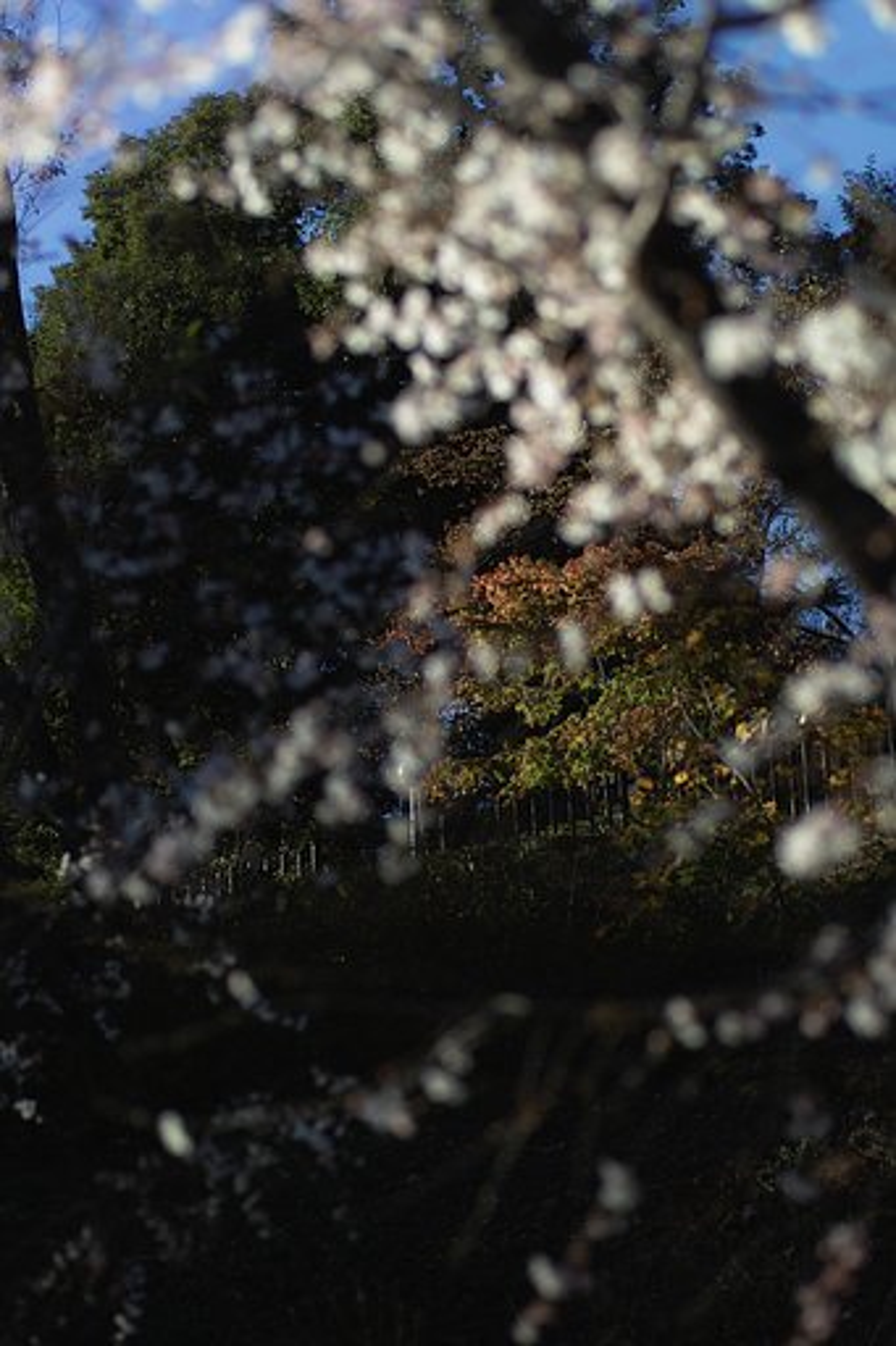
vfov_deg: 17.2
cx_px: 448
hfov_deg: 11.5
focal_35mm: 119
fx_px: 4445
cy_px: 673
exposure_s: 1/500
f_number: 2.8
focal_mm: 70
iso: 100
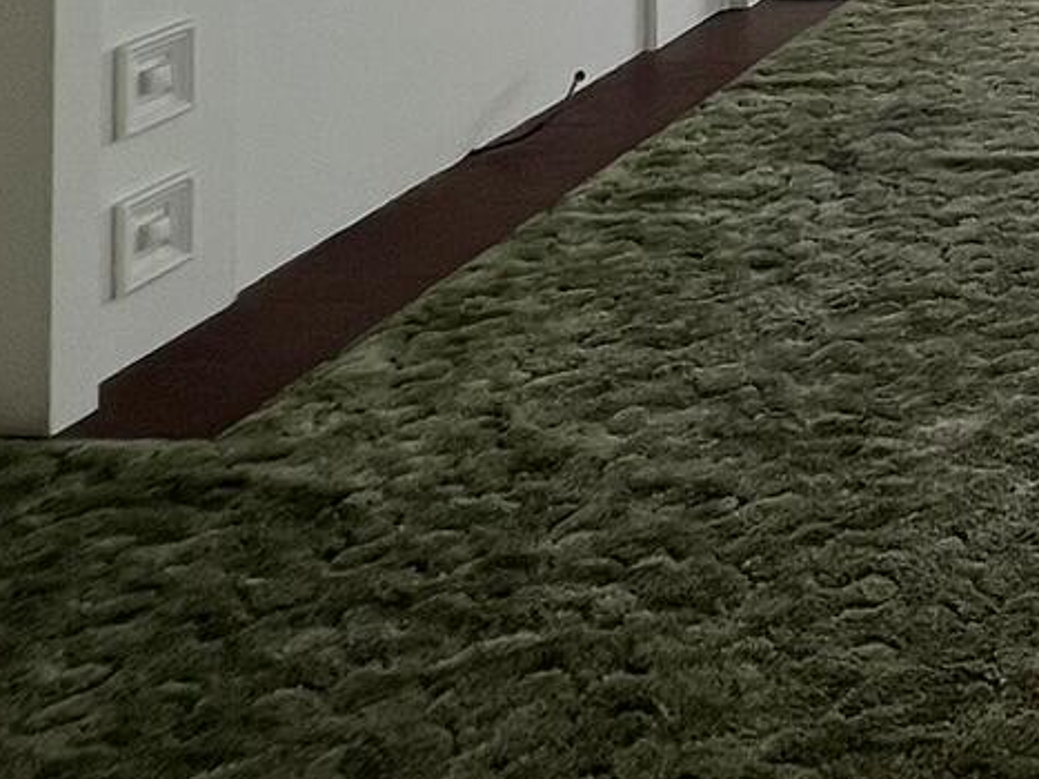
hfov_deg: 25.2
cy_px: -541
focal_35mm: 57
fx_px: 1710
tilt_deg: +0.9
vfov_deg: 20.1
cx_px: 1575
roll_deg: +0.3
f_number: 1.8
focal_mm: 1.57
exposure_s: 1/120
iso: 40
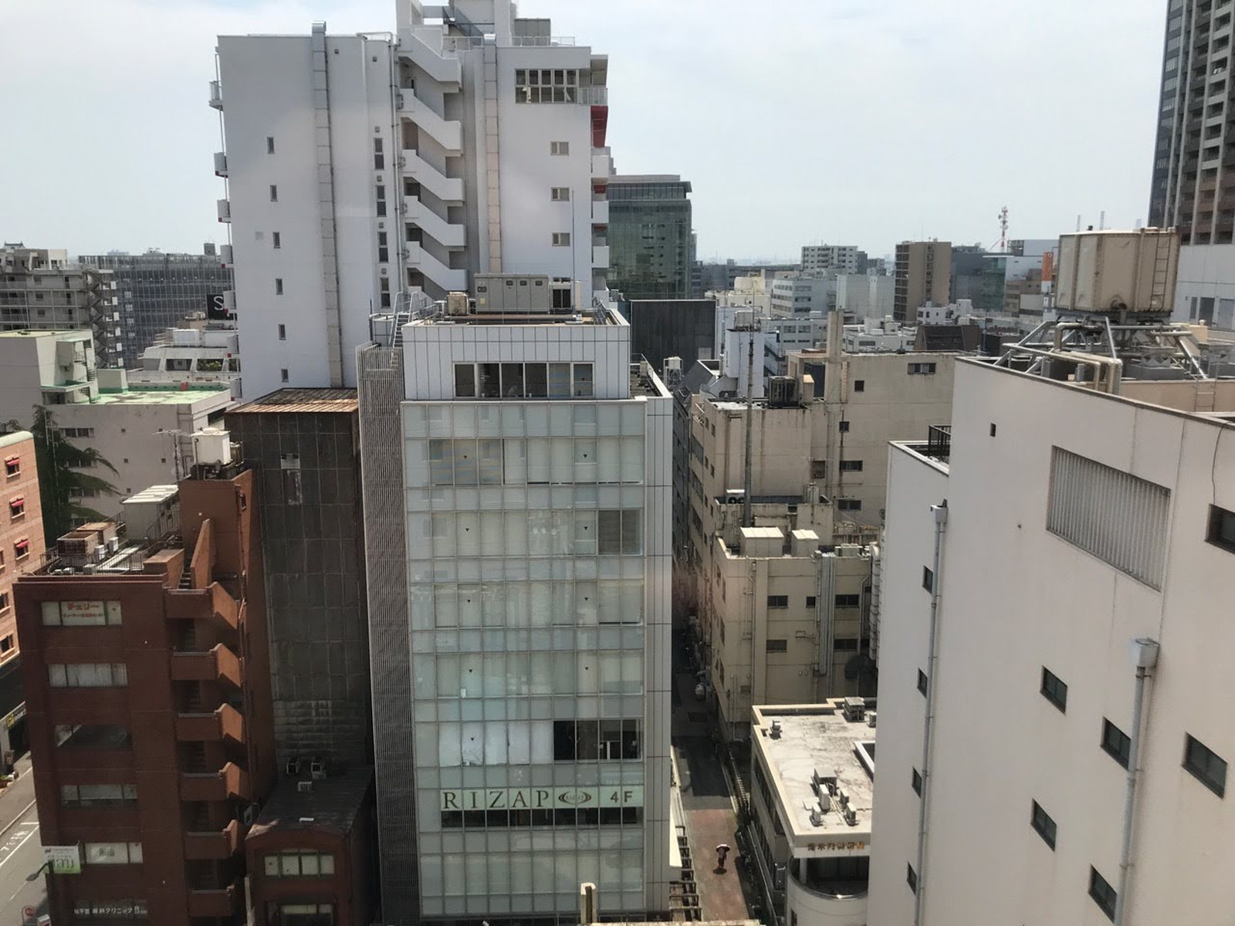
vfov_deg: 49.7
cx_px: 618
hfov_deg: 63.4
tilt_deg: -10.2
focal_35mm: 28
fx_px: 999
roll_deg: -0.6
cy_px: 463
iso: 20
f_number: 1.8
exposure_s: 1/2994
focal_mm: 3.99
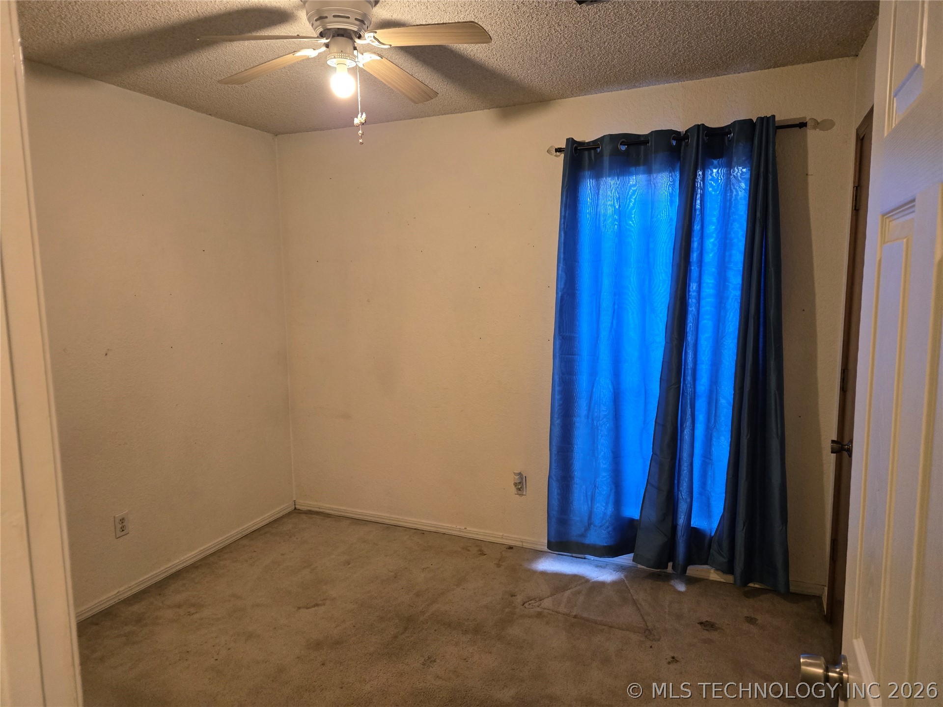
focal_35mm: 23
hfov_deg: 73.9
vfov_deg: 58.9
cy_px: 354
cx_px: 472
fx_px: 627
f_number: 1.8
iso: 500
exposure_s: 1/120
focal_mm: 5.4
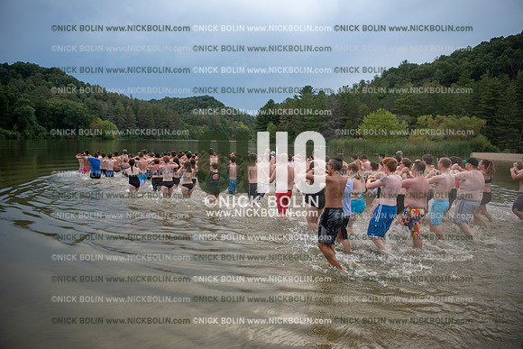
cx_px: 262
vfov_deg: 53.2
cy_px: 174
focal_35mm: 24
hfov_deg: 73.7
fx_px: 349
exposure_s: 1/800
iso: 160
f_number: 3.2
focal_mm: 24
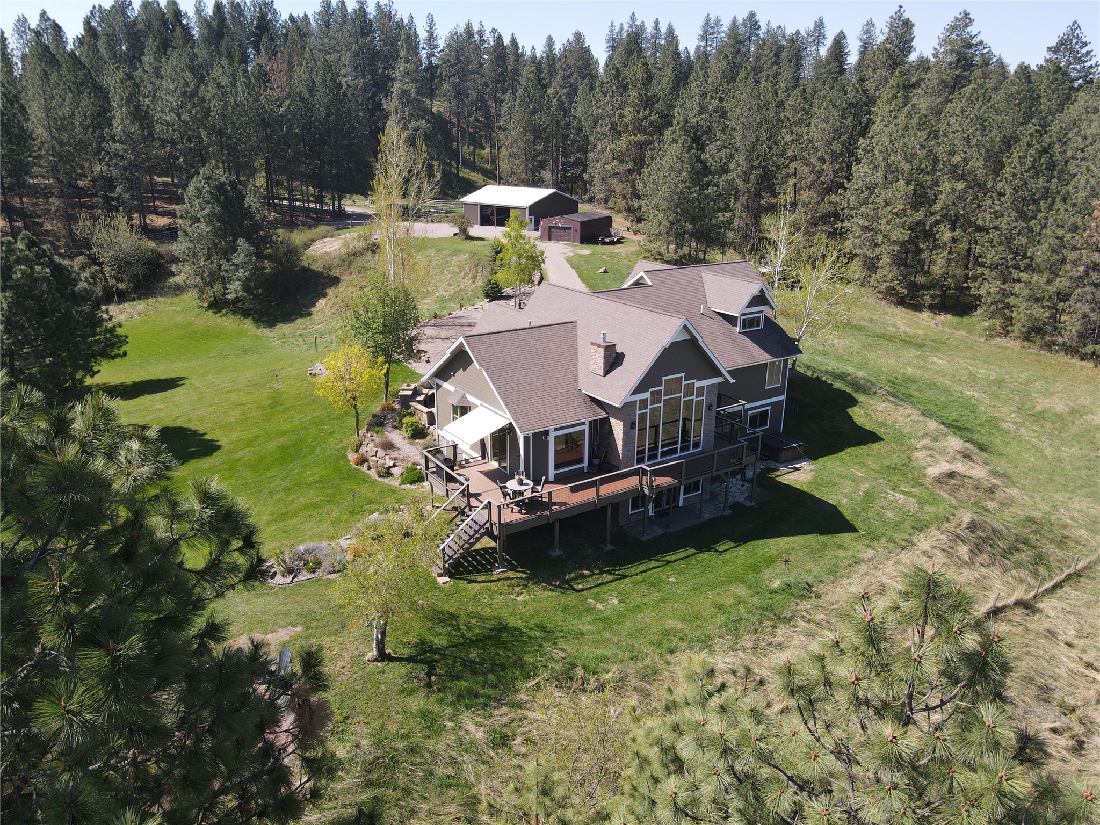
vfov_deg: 56.8
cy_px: 412
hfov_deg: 71.6
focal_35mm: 24
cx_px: 550
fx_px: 763
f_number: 2.8
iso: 110
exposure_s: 1/350
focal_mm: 4.5
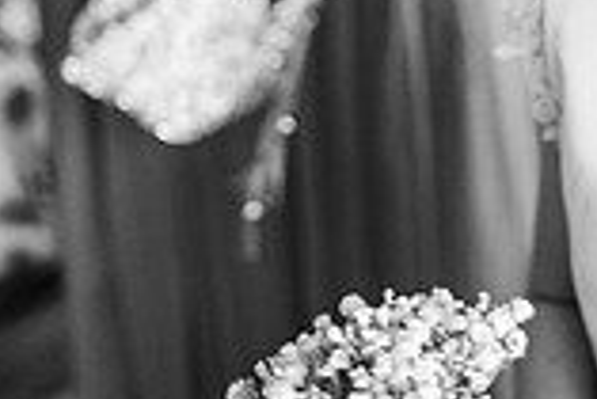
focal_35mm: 129
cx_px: 510
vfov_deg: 10.6
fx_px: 2141
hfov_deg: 15.7
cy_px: 8
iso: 450
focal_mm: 35
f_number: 2
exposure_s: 1/200
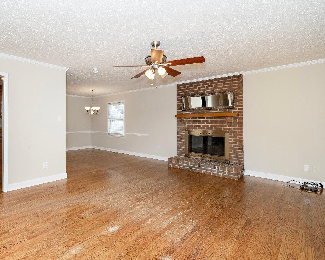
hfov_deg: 84.0
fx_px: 173
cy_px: 135
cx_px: 114
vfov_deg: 73.8
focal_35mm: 18
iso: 640
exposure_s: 1/60
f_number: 11
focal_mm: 14
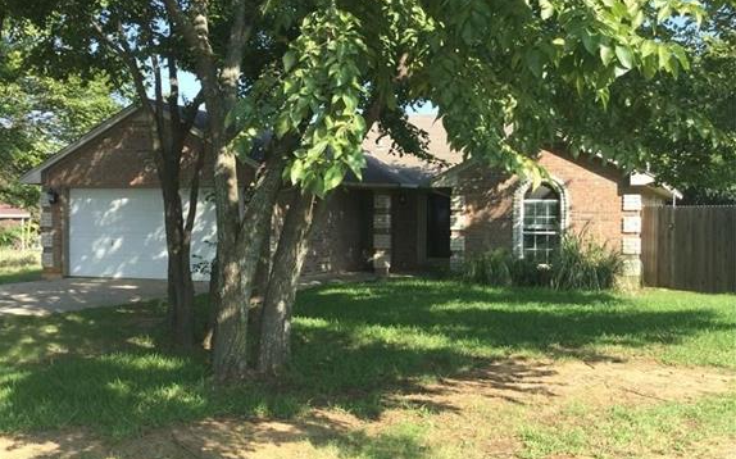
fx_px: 882
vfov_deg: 29.2
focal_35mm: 44
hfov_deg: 45.3
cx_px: 368
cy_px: 241
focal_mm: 3.3
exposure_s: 1/388
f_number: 2.4
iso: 25
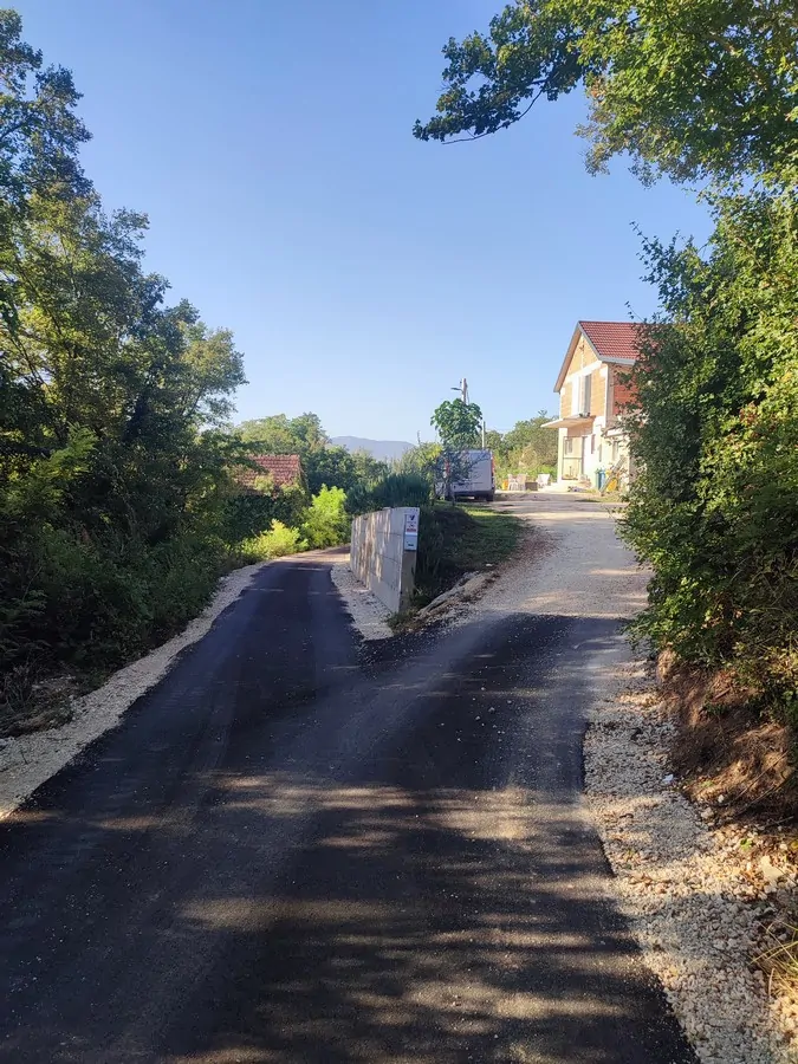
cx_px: 399
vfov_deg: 69.4
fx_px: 768
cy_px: 532
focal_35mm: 25
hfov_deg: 54.9
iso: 50
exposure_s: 1/340
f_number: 1.9
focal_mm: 6.04
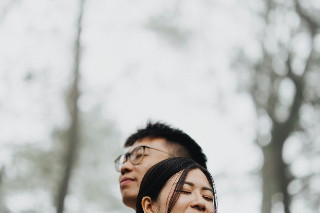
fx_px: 755
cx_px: 160
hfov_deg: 23.9
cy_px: 106
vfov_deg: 16.0
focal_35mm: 85
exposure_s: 1/320
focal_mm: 85
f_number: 1.8
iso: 100
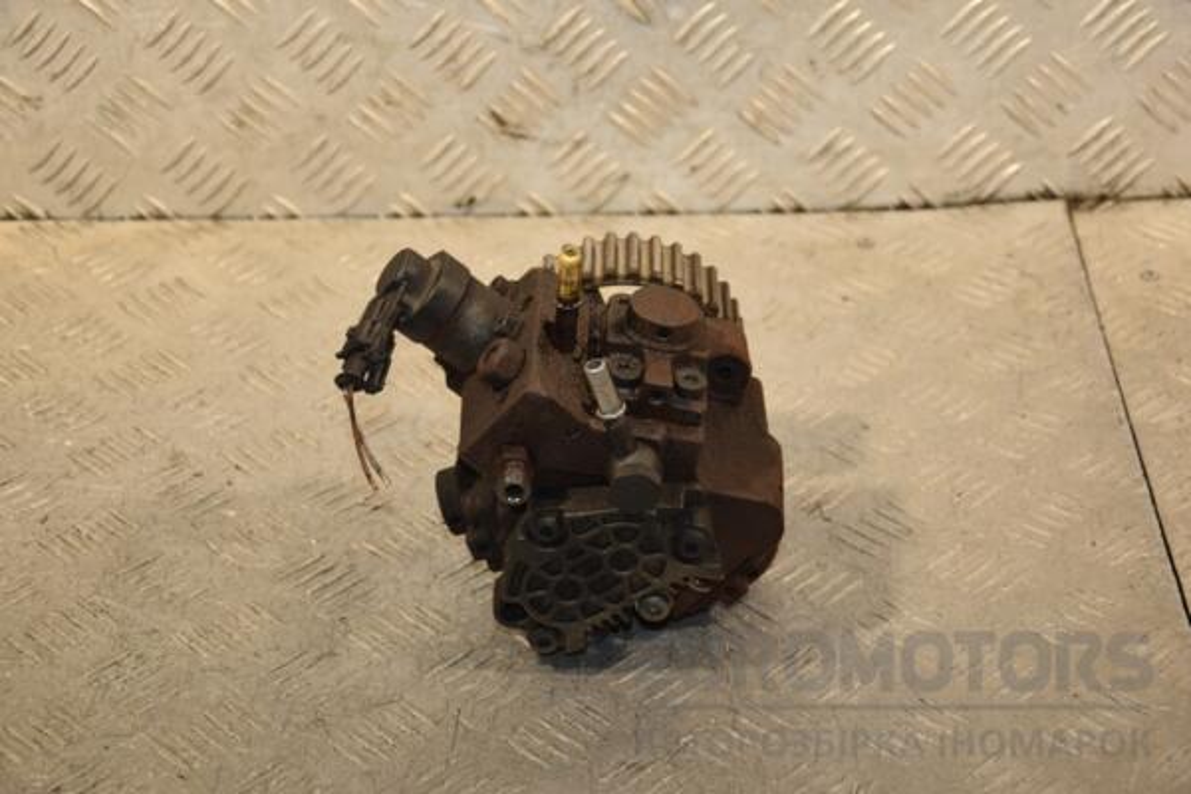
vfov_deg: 17.5
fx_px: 2580
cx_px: 596
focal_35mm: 78
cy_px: 397
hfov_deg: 26.0
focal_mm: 52
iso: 800
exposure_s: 1/200
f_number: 5
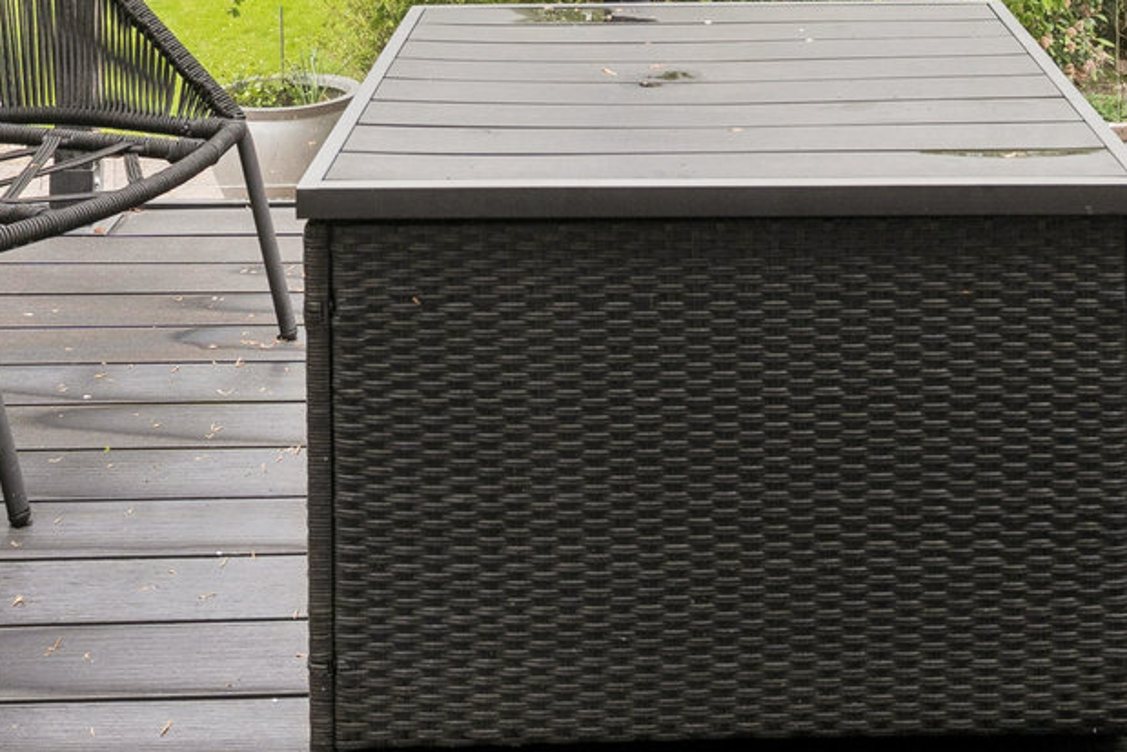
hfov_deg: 35.1
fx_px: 1774
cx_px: 685
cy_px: -412
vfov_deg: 20.2
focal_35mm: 57
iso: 800
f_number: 7.1
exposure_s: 1/200
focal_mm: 17.2
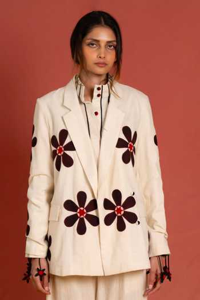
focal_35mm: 50
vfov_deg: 39.6
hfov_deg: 27.0
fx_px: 417
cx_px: 100
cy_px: 150
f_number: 2.8
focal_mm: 50
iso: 1000
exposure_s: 1/200
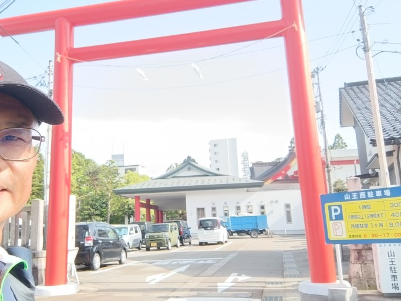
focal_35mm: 36
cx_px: 174
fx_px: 417
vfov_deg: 39.6
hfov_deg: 51.2
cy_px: 132
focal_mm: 3.24
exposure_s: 1/604
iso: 58
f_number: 2.45
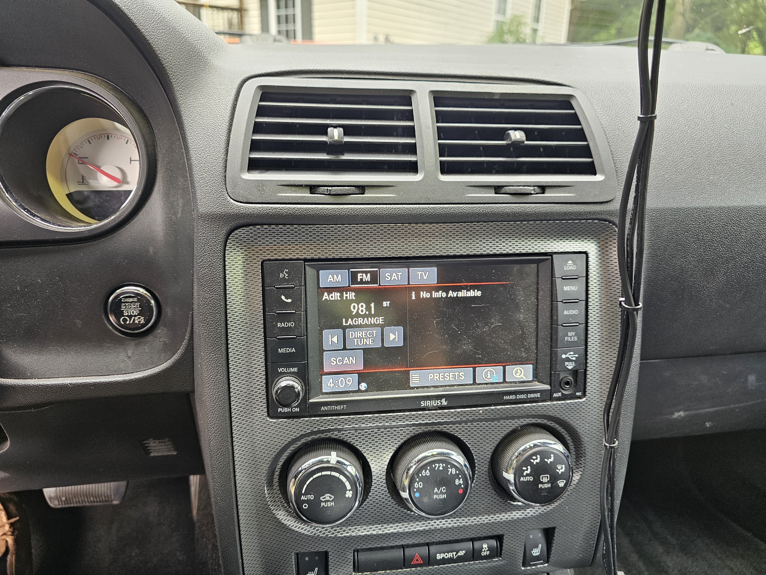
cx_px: 383
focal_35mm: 23
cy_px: 288
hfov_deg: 73.9
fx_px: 509
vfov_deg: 58.9
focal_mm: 6.3
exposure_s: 1/120
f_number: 1.7
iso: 200
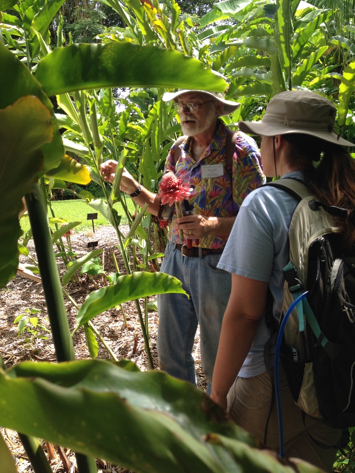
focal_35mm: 35
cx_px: 178
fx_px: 479
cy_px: 236
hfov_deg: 40.7
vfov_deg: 52.6
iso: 50
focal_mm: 4.28
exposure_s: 1/421
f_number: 2.4
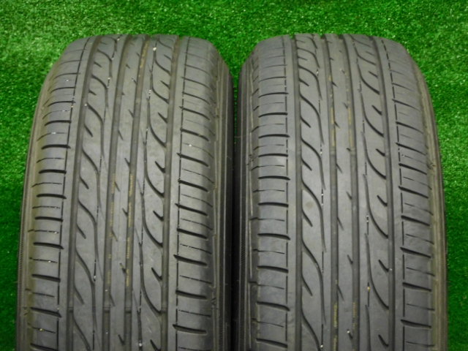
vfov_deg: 14.1
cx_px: 234
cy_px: 176
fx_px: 1420
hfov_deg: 18.7
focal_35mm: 105
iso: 640
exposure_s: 1/15
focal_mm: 18.8
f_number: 4.8
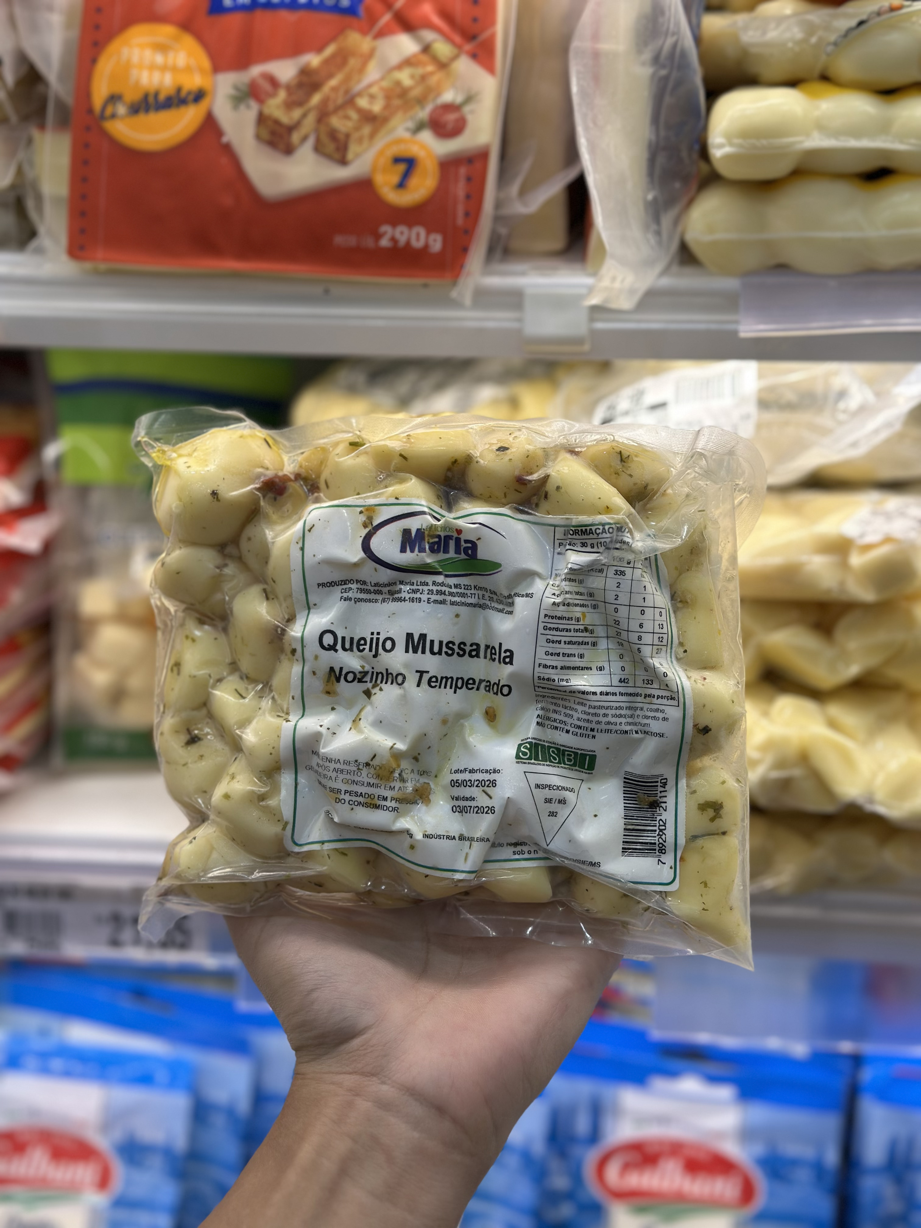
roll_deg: -0.1
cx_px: 460
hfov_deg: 30.3
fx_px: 1703
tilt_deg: -19.1
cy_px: 614
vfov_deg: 39.7
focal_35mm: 48
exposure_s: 1/190
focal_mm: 6.86
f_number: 1.78
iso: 80
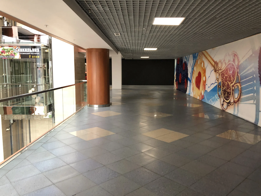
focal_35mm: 28
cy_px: 98
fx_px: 211
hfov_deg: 63.4
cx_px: 130
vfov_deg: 49.7
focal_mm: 4
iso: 40
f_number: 1.8
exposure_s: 1/33
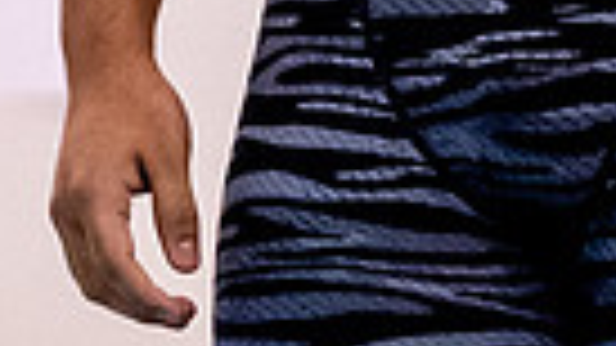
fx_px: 27713
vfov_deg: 0.7
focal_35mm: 1697
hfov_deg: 1.3
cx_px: 484
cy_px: -212
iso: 6400
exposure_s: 1/1600
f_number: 2.8
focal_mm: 200
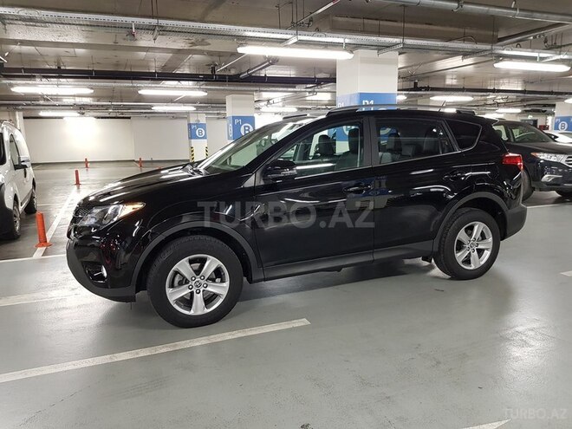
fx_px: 430
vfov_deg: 53.1
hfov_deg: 67.3
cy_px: 214
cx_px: 286
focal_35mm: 26
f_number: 1.7
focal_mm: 4.2
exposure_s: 1/25
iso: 160
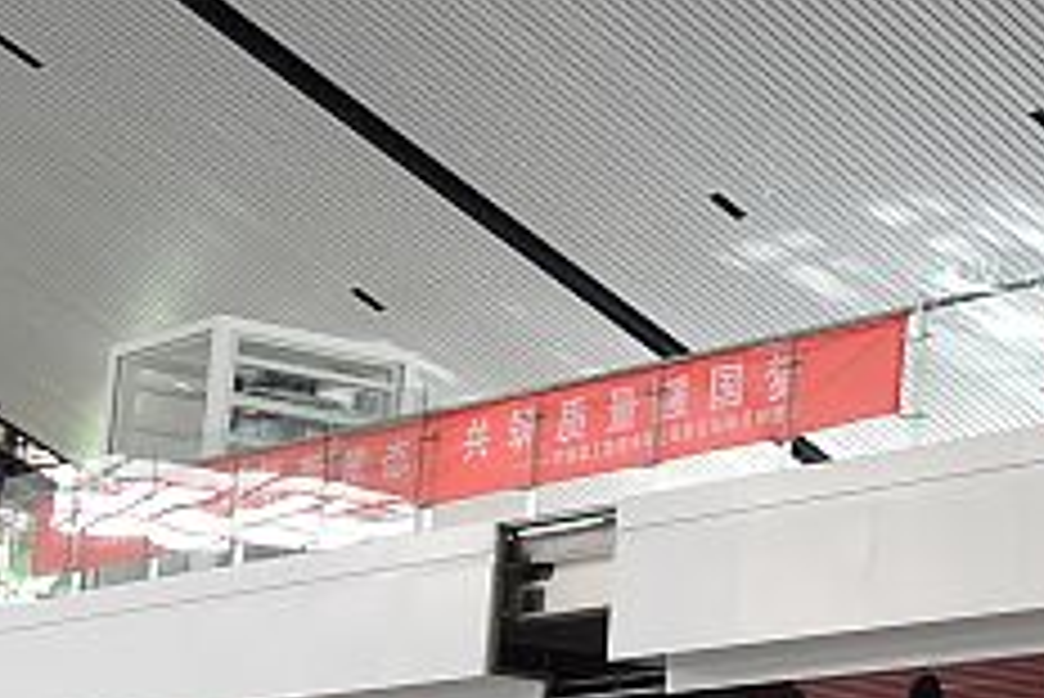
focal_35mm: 124
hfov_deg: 15.1
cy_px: 543
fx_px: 3598
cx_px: 1647
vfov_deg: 11.0
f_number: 5
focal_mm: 24
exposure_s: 1/100
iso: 800
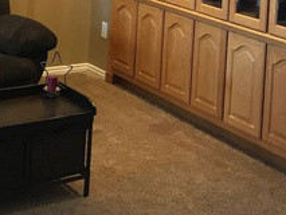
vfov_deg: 16.3
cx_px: 158
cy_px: -87
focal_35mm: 84
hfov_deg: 23.3
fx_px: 694
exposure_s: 1/26
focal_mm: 3.99
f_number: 1.8
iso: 40
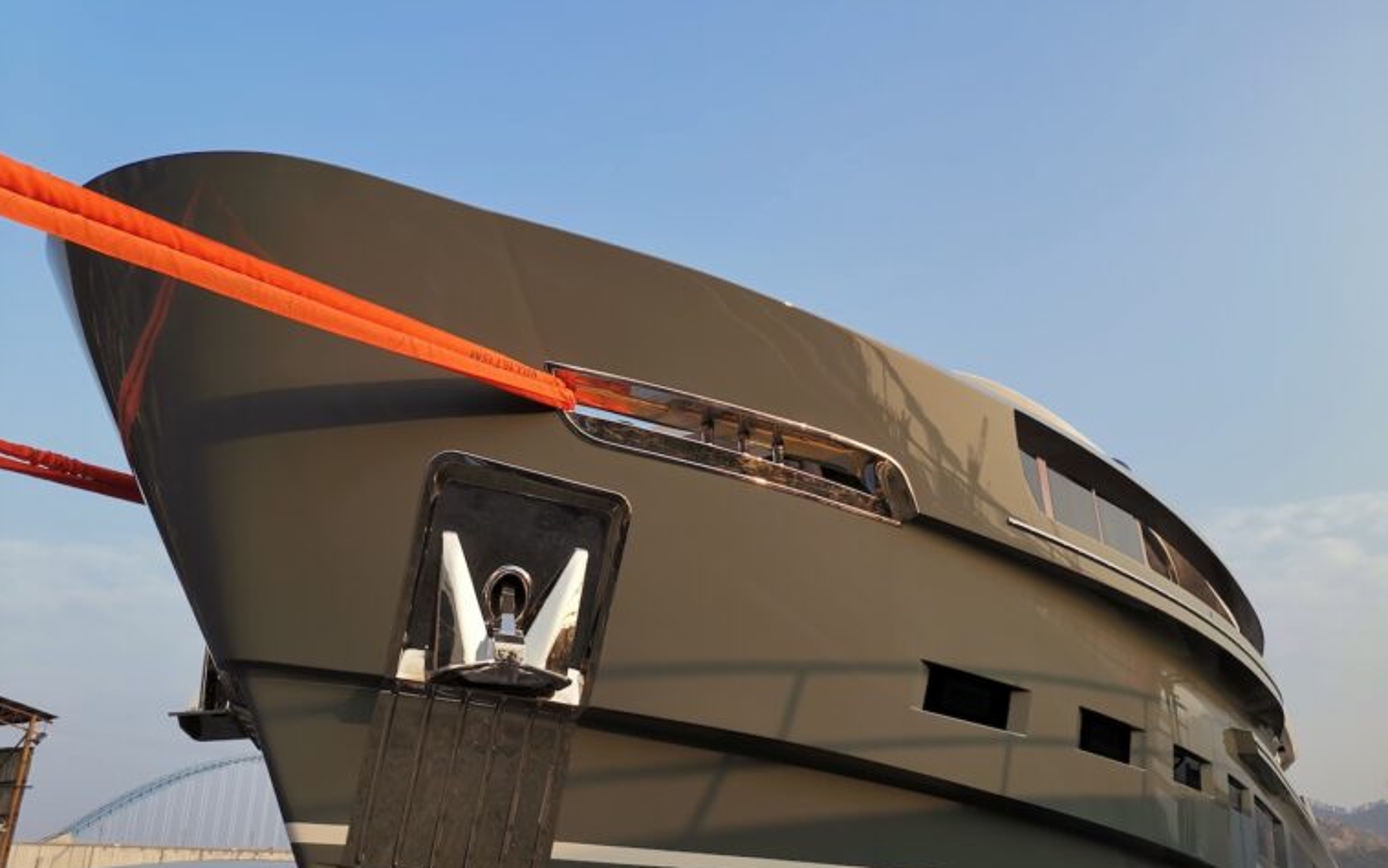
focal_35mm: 29
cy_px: 407
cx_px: 698
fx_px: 1097
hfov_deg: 64.6
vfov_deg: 43.1
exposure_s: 1/1314
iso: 50
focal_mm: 4.75
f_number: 1.8
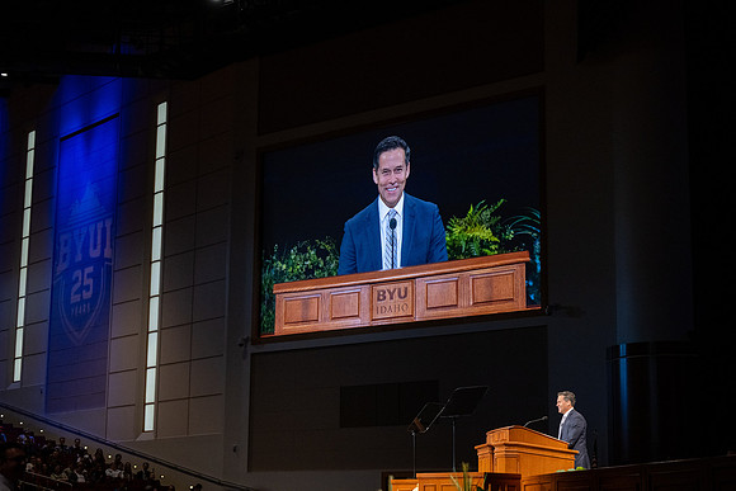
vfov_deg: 19.5
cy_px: 246
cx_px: 368
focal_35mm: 70
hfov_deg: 28.8
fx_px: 1431
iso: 1250
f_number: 4
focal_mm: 70
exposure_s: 1/125
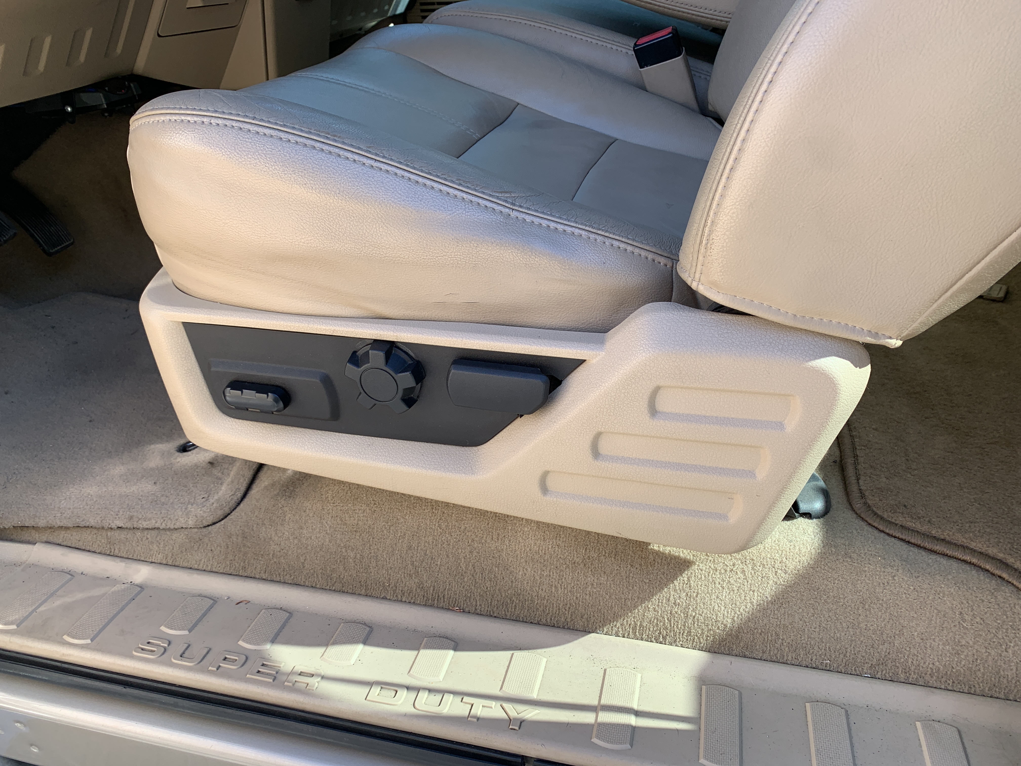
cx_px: 510
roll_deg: +0.0
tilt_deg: -32.6
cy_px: 383
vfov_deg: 53.1
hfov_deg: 67.3
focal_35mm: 26
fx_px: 767
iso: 25
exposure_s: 1/195
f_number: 1.8
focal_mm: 4.25
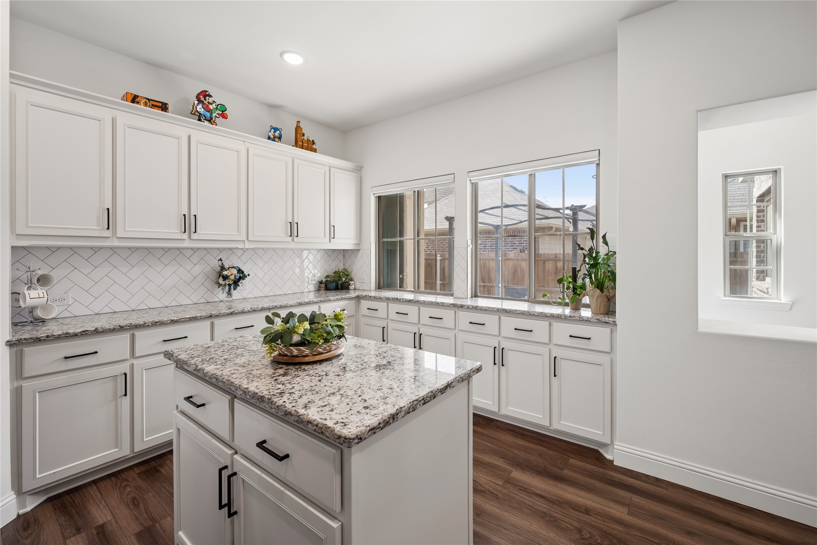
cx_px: 408
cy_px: 272
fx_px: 318
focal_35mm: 14
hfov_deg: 104.3
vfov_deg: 81.2
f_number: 8
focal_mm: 14
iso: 200
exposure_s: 1/40
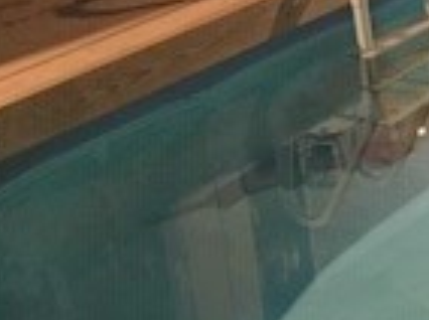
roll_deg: +2.4
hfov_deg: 14.1
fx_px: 1621
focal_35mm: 131
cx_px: 659
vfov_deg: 11.3
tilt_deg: -20.2
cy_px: 136
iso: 125
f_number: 2.2
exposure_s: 1/30
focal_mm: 4.15
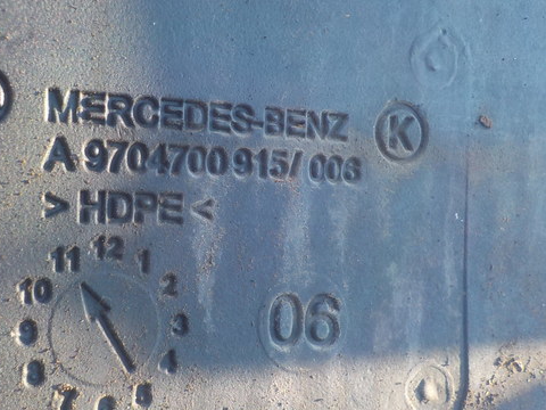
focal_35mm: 40
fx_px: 631
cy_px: 219
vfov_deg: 35.9
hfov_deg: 46.1
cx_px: 183
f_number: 3.3
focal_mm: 4.1
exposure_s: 1/40
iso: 125
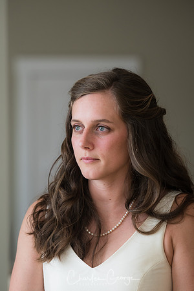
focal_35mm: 183
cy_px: 146
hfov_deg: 7.5
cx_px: 97
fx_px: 1479
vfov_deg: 11.2
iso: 640
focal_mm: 122
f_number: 3.2
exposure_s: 1/800
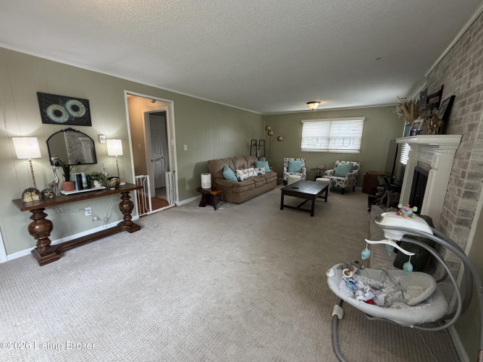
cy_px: 181
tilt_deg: -10.4
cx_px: 242
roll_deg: -0.2
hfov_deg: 102.1
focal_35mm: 14
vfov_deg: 85.7
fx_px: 195
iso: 250
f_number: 2.2
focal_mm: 2.22
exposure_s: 1/120
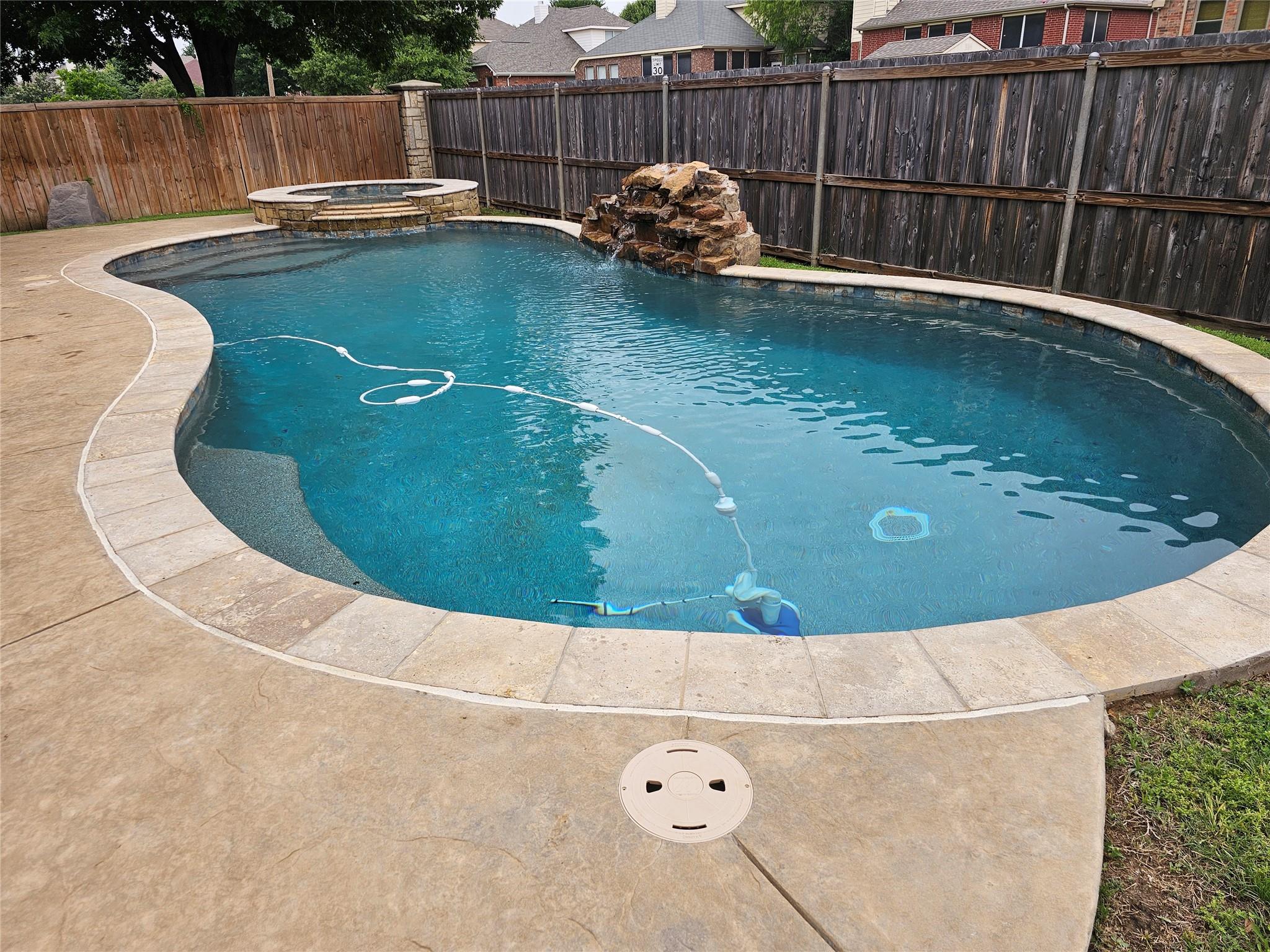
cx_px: 635
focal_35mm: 23
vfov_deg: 58.9
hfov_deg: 73.9
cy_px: 476
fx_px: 844
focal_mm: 6.3
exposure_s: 1/274
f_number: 1.7
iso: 10
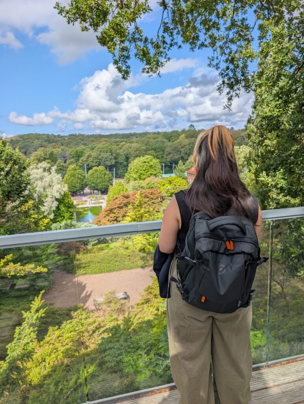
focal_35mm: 24
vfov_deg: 71.5
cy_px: 202
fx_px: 280
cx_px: 152
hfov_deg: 56.9
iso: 21
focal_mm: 6.9
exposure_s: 1/1110
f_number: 1.68
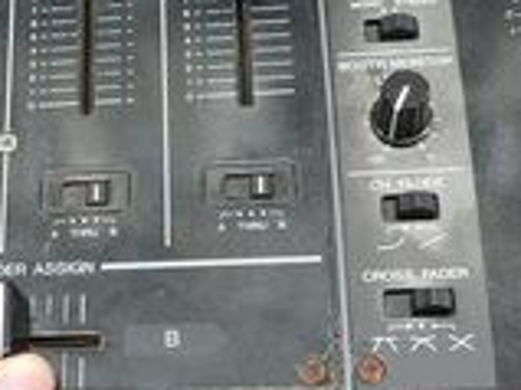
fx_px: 1293
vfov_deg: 17.1
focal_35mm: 86
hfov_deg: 21.4
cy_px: 274
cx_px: -79
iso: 200
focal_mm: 6
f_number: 2.8
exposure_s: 1/13
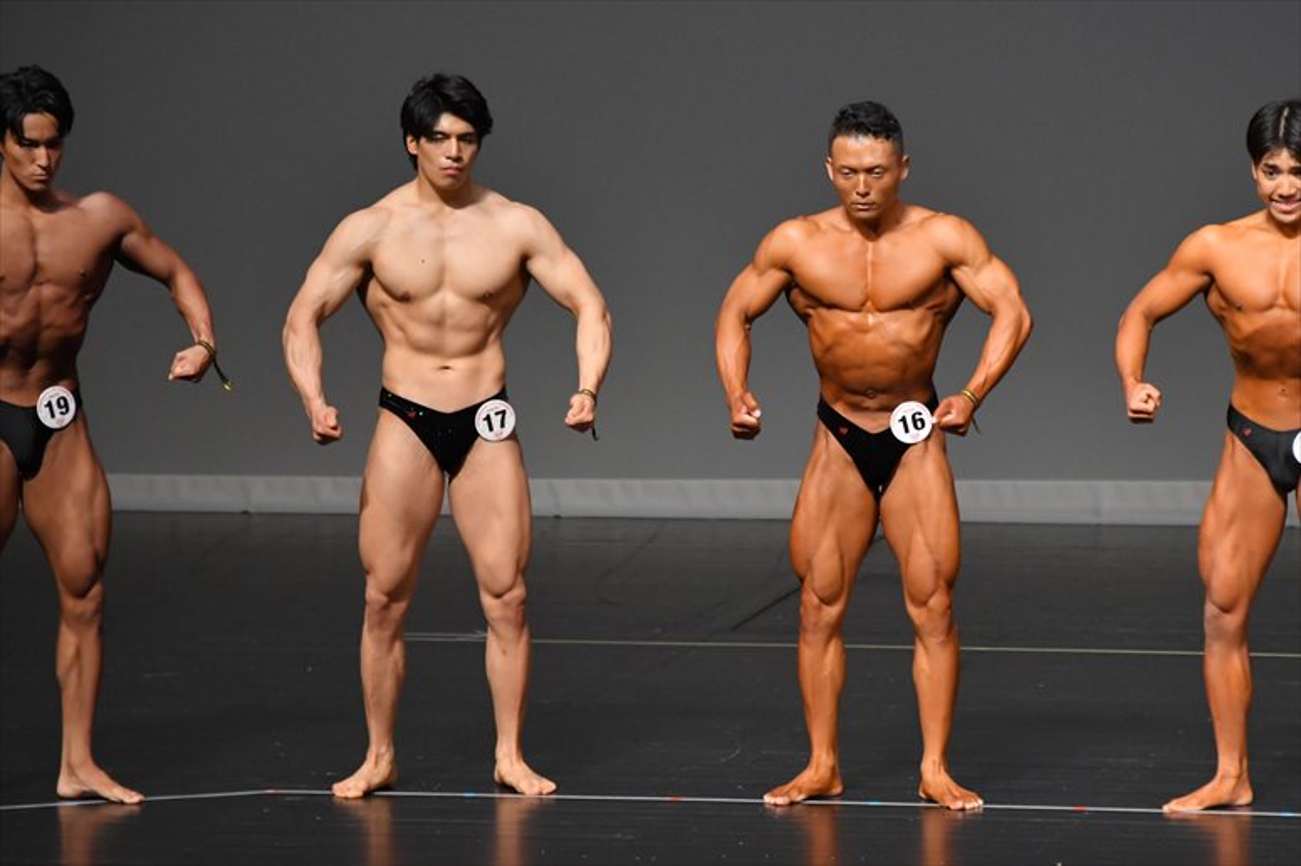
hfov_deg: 6.5
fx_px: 11378
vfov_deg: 4.4
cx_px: 650
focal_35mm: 315
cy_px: 433
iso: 4000
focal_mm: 210
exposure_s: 1/400
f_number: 5.6
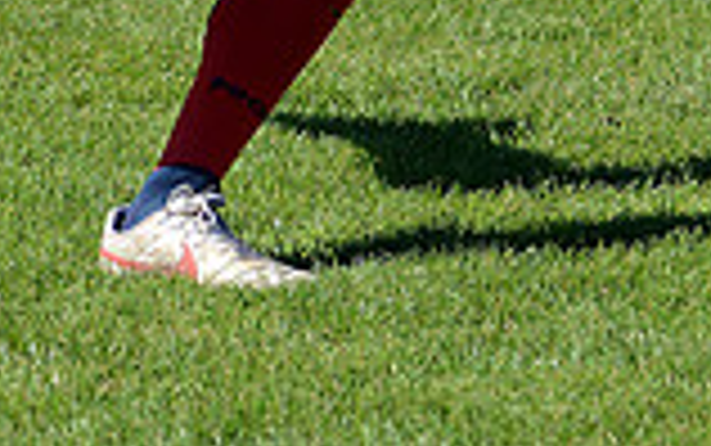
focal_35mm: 381
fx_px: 7388
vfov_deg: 3.4
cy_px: -421
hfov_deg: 5.5
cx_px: 248
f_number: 4.5
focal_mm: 102
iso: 320
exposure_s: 1/1250
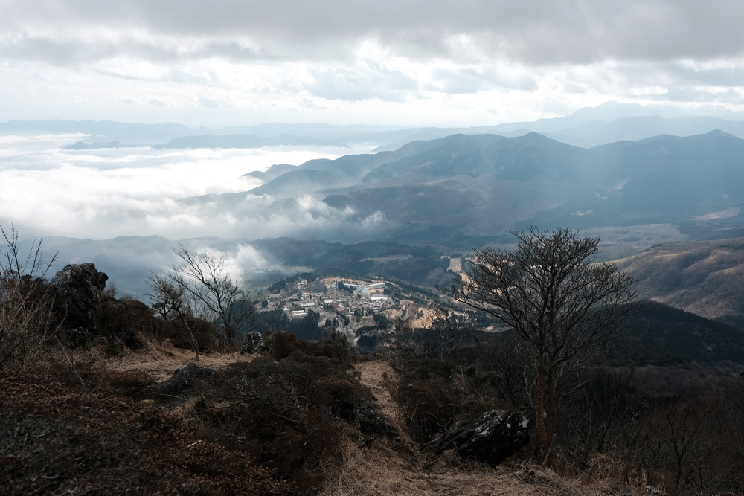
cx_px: 372
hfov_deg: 54.4
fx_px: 723
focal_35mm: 35
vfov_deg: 37.9
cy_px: 248
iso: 250
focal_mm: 23
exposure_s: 1/500
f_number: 8
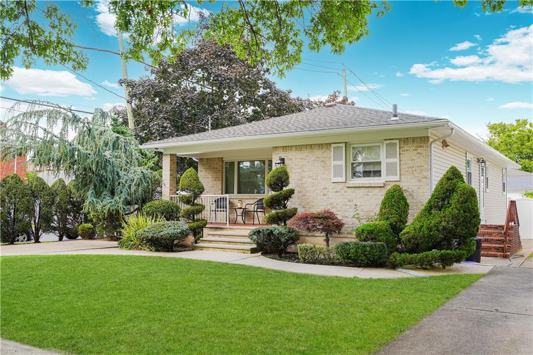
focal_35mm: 33
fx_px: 488
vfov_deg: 39.9
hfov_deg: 57.2
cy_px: 178
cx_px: 266
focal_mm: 33
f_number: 5.6
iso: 100
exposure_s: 1/80
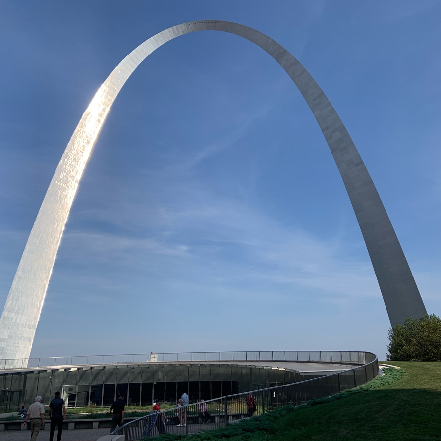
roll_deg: +1.3
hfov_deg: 52.5
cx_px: 221
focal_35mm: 31
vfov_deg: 52.5
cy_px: 222
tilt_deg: +19.9
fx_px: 447
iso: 25
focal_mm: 4.25
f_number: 1.8
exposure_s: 1/2833
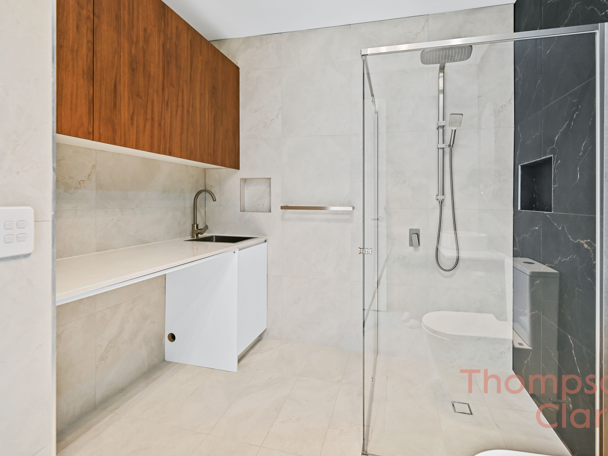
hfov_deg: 94.3
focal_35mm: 16
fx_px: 281
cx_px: 329
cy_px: 217
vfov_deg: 78.1
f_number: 4.5
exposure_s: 1/13
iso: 100
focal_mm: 14
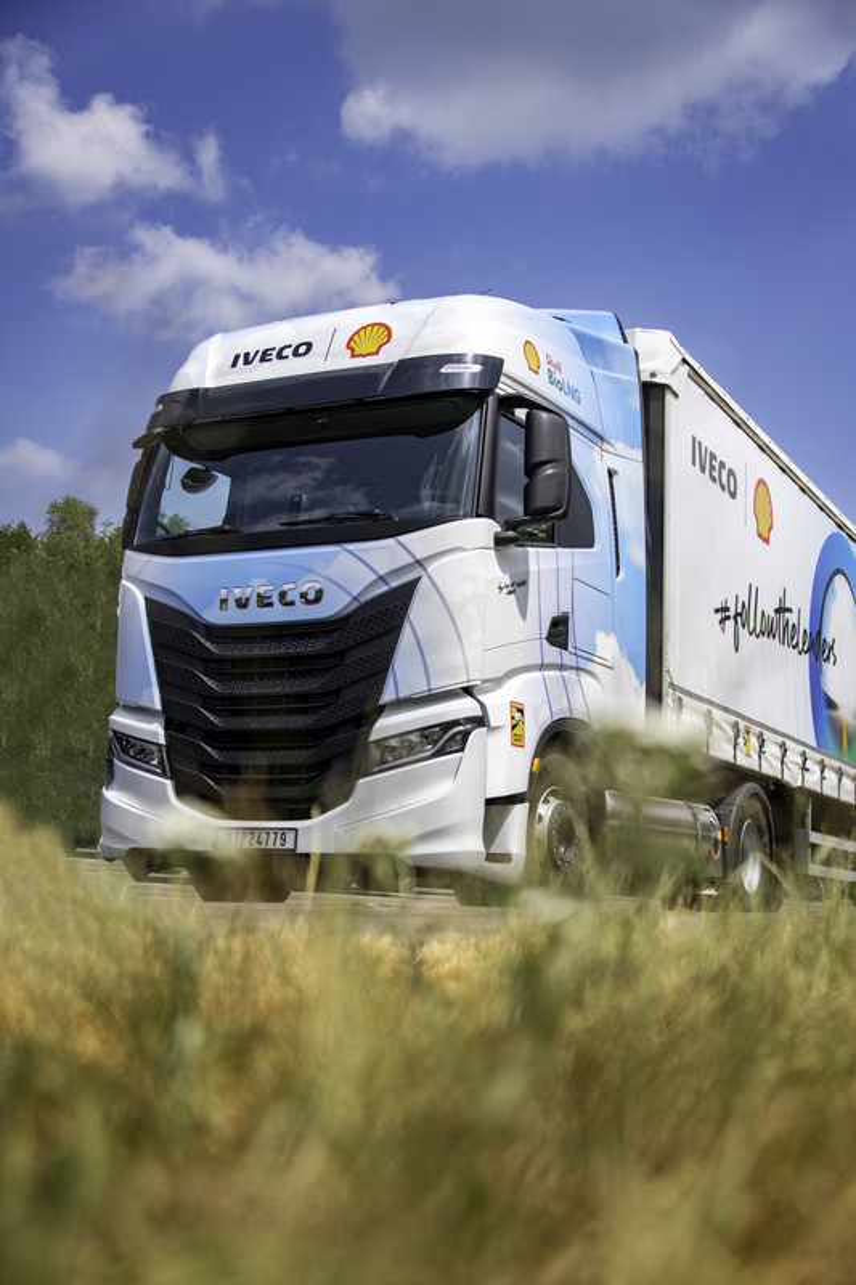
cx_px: 428
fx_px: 1570
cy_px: 642
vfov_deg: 44.5
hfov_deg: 30.5
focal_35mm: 44
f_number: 4.2
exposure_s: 1/1600
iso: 200
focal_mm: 44
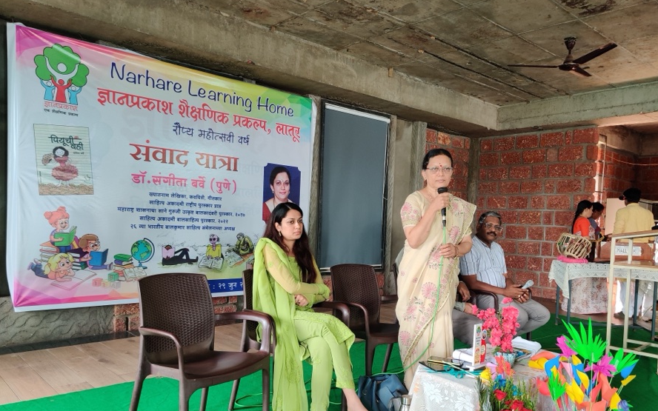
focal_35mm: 29
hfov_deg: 64.6
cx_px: 332
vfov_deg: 43.0
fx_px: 520
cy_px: 243
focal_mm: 4.75
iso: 320
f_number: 1.65
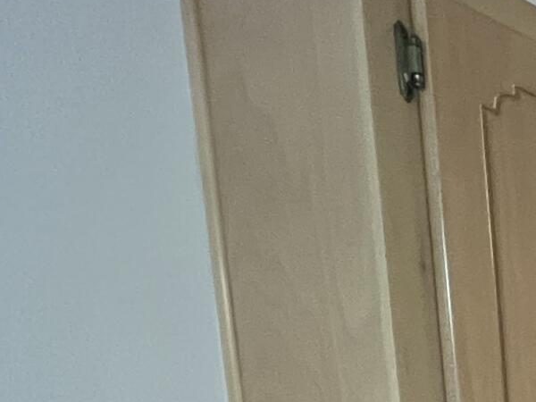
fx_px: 1006
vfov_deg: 16.4
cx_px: 1140
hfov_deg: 17.6
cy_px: 837
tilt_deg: -10.9
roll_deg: -2.3
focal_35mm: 65
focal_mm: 1.57
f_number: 1.8
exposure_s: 1/60
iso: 320
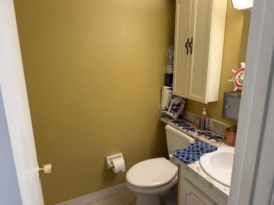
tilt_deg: -13.7
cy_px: 102
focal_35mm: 24
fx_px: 190
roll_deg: +0.6
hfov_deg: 71.6
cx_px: 137
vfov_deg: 56.8
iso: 160
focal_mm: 6.76
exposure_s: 1/120
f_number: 1.78
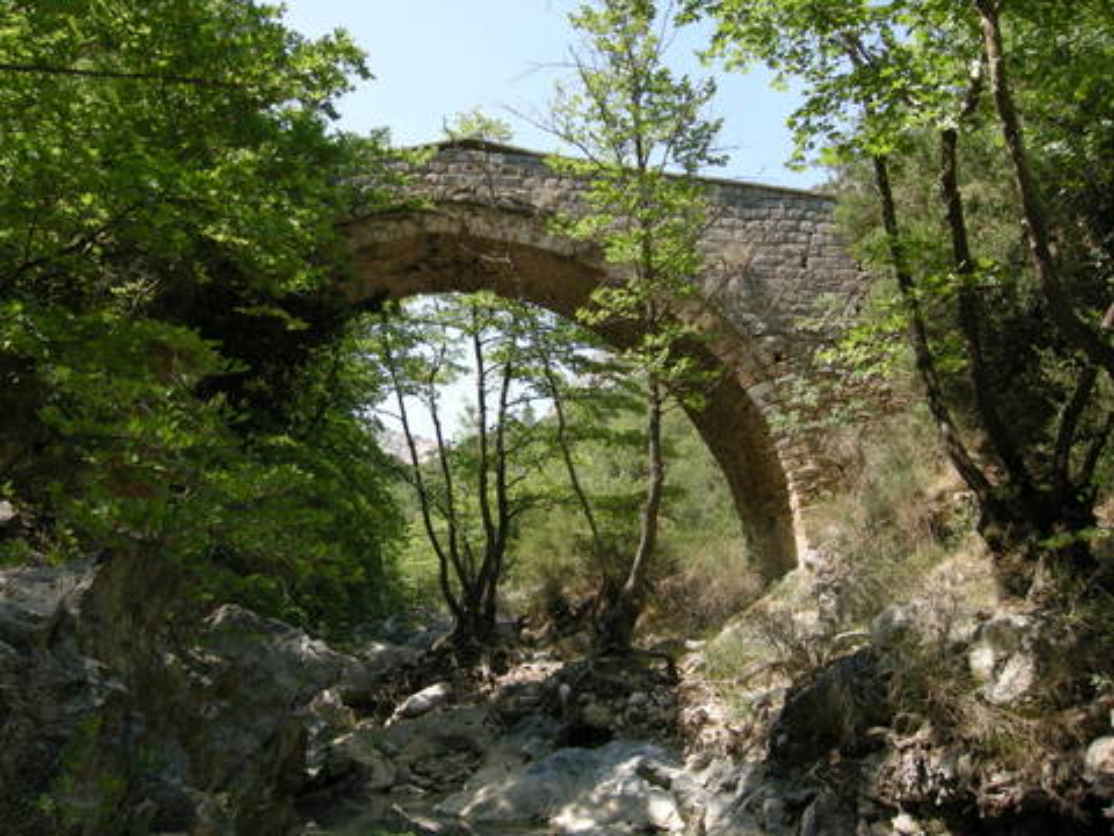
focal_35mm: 36
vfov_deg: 39.7
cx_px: 557
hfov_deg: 51.4
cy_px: 418
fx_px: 1159
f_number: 4.3
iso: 64
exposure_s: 1/170
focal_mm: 7.5
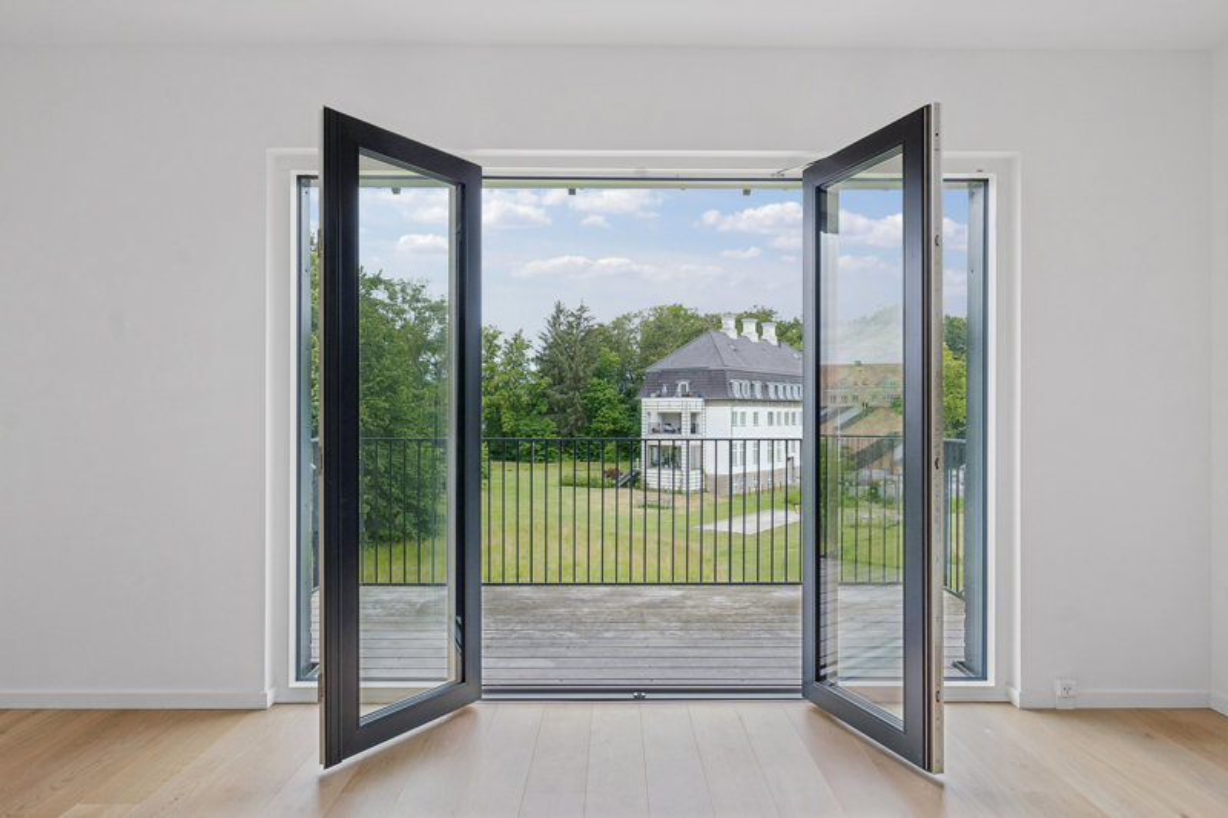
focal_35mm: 21
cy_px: 409
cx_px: 614
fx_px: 716
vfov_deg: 59.5
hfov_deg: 81.2
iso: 320
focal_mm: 14
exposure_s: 1/100
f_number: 8
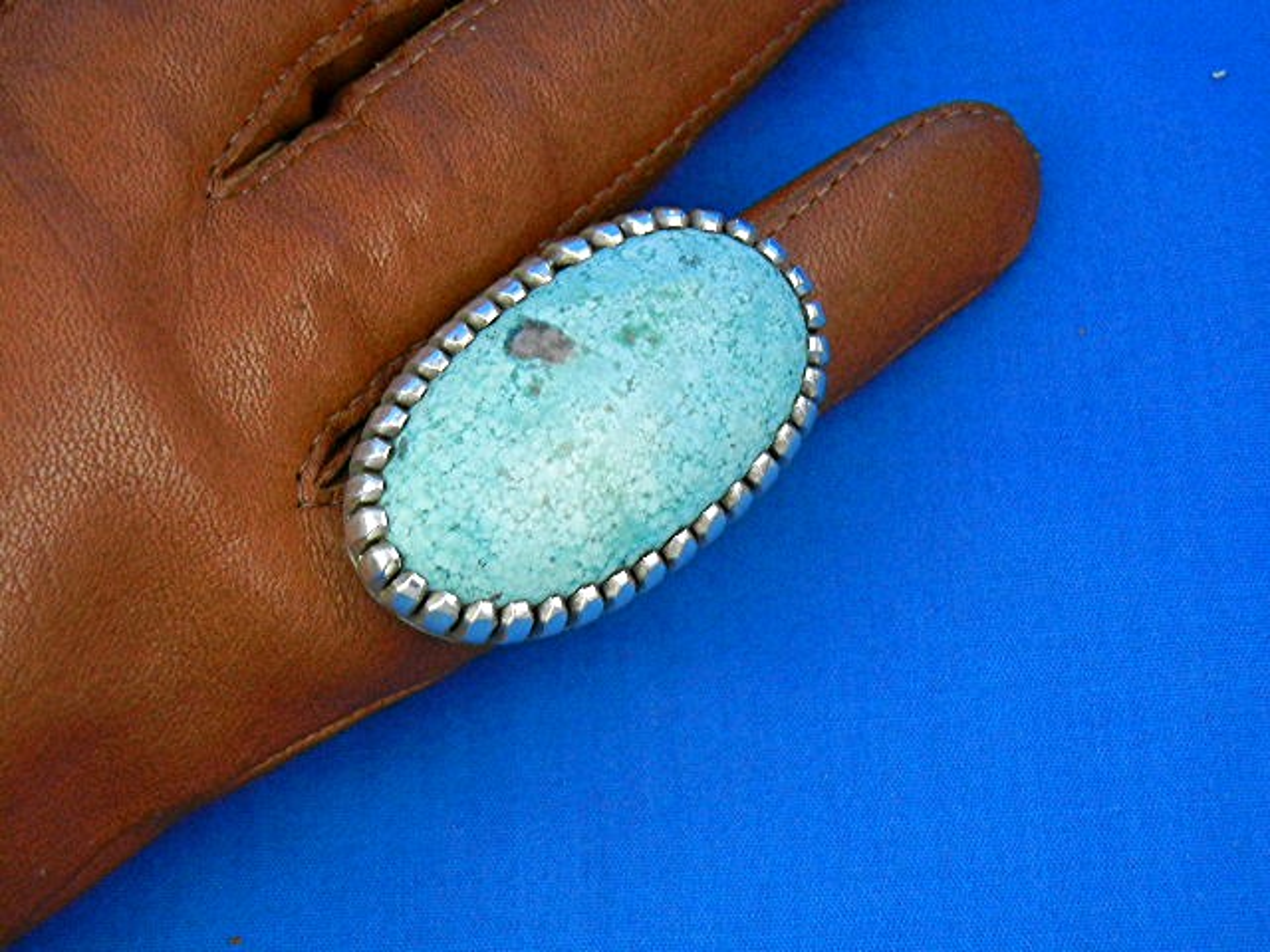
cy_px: 476
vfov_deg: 14.5
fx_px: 3742
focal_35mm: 102
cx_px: 635
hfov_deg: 19.3
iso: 200
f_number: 4.5
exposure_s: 1/4.2
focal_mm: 18.3
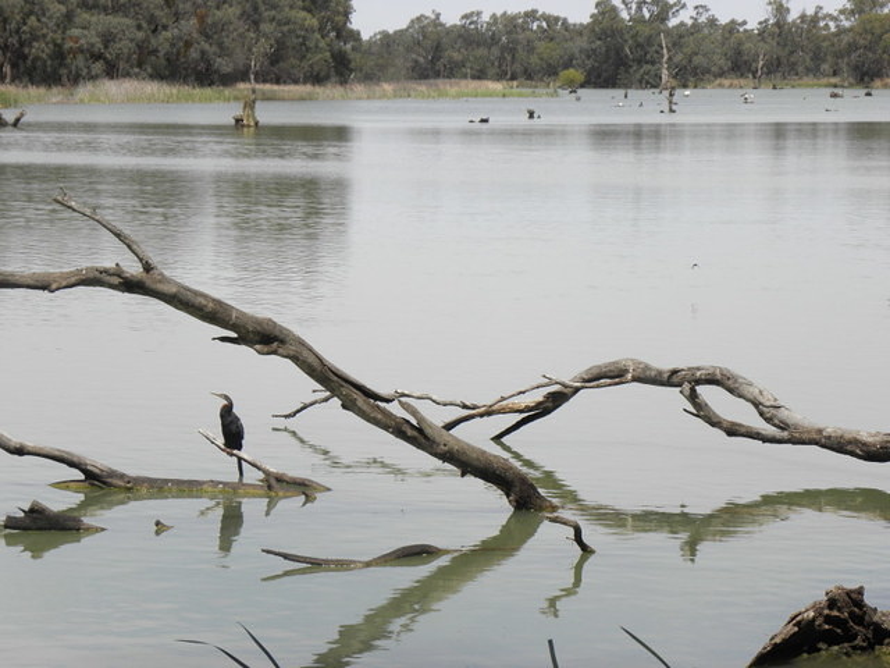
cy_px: 334
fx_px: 3908
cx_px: 445
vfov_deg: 9.8
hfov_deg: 13.0
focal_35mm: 152
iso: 100
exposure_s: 1/640
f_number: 5.6
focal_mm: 27.16
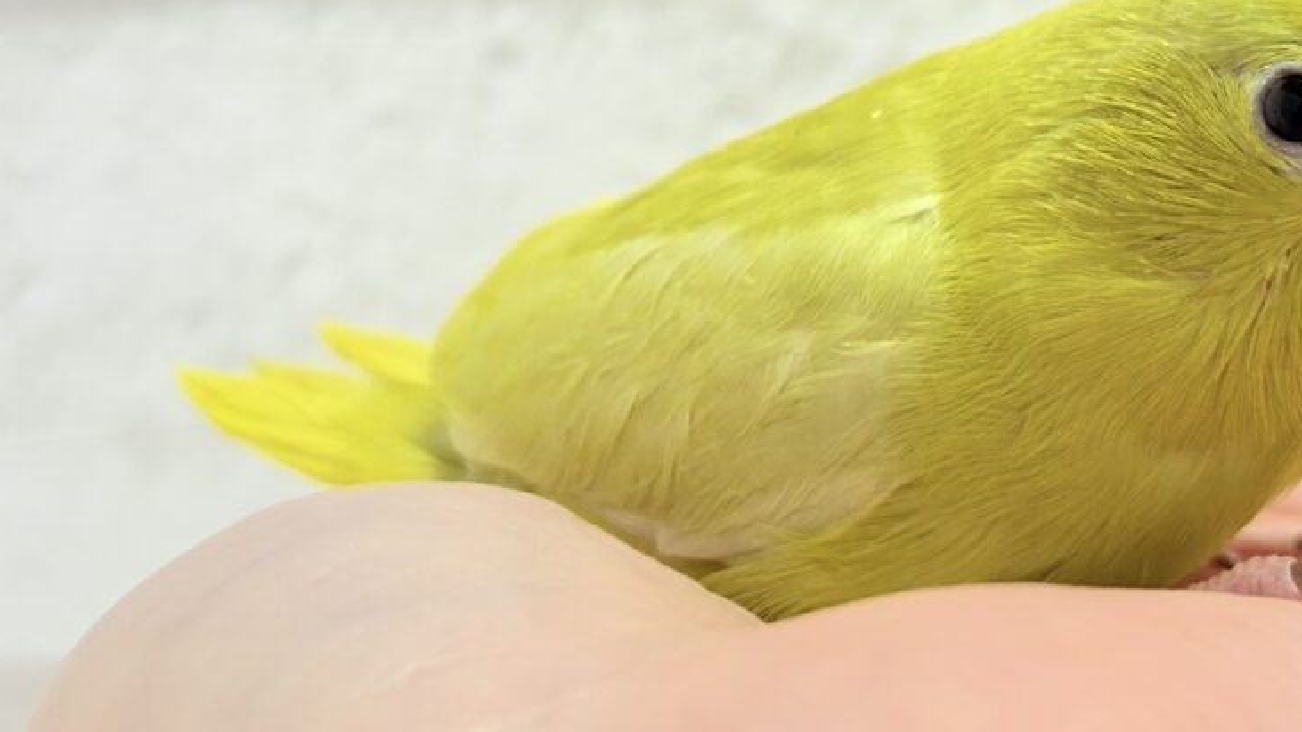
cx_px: 944
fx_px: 3210
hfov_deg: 22.7
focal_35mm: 93
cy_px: 80
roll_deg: +3.1
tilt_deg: -1.9
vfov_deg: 12.9
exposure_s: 1/100
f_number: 1.6
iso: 64
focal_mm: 5.96
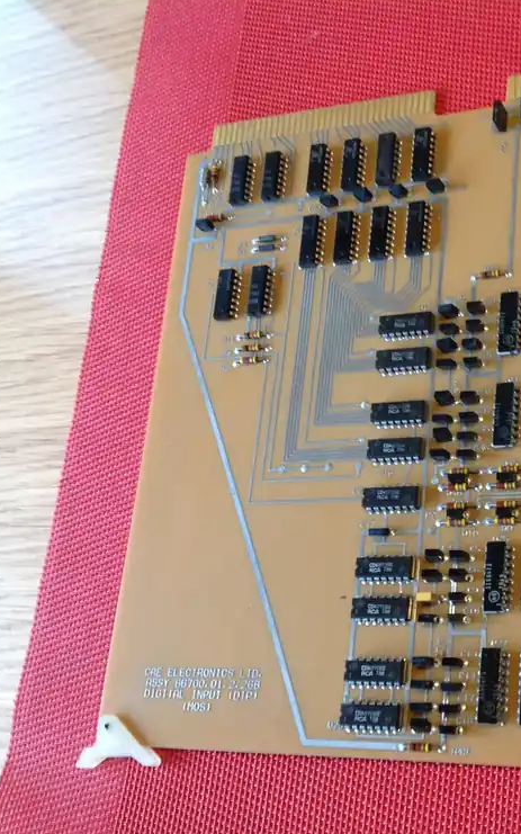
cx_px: 492
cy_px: 416
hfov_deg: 24.9
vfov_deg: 40.3
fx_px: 1136
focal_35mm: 50
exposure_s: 1/15
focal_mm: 4.28
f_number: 2.4
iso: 80
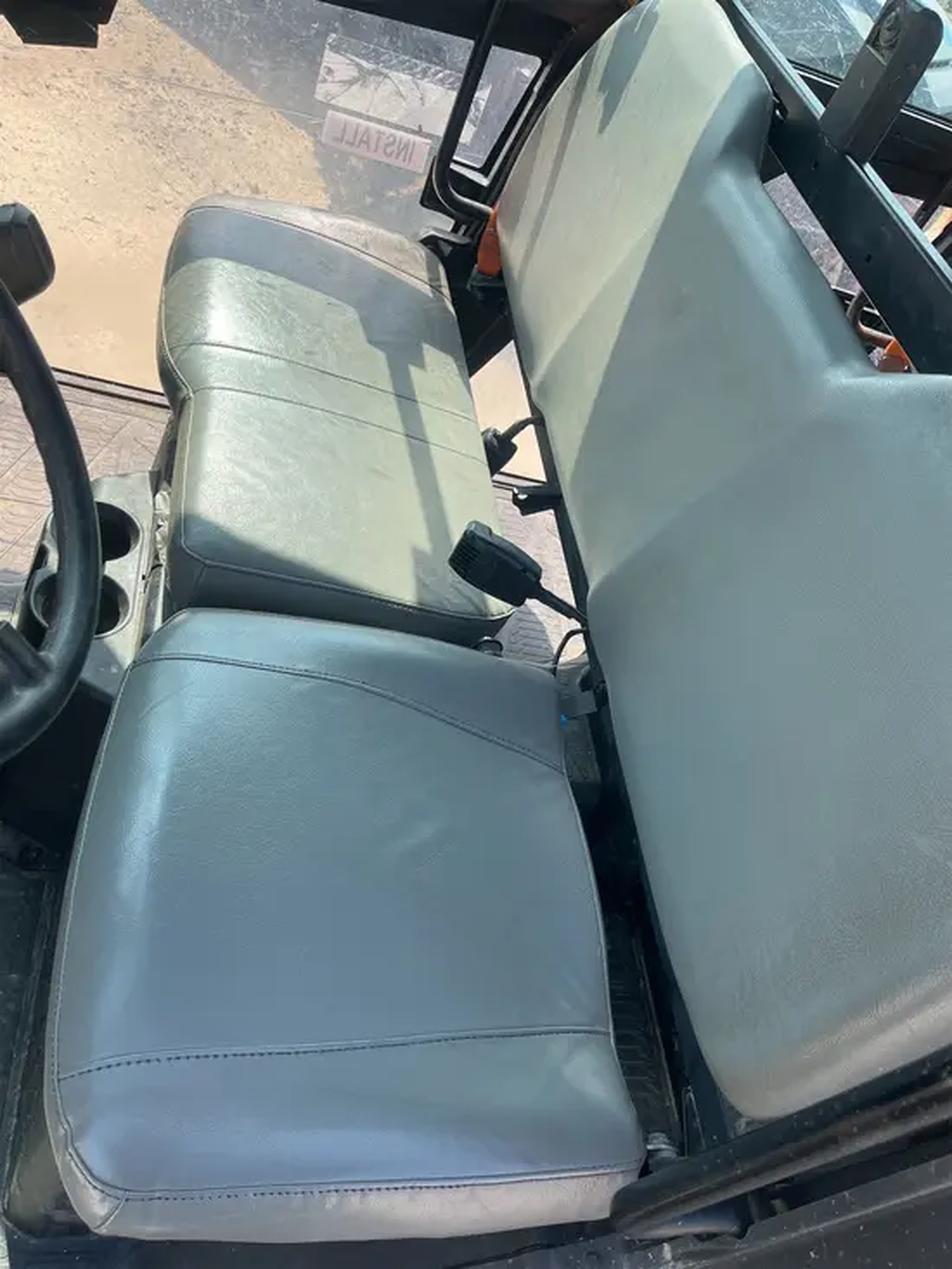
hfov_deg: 53.1
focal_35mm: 26
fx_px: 953
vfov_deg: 67.3
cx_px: 476
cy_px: 634
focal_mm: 5.1
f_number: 1.6
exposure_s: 1/959
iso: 50
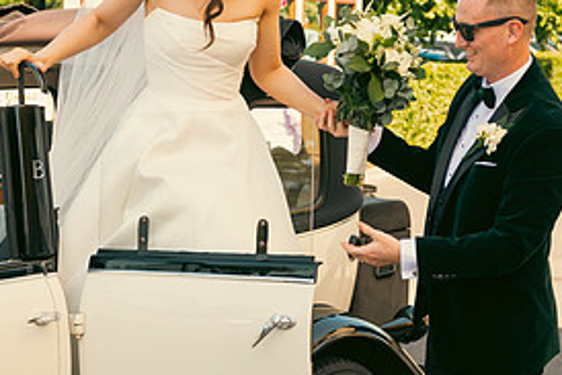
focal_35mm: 93
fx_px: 1453
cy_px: 157
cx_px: 306
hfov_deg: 21.9
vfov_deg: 14.7
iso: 125
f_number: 3.5
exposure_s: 1/400
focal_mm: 44
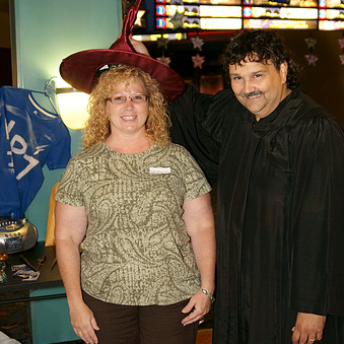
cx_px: 194
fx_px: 686
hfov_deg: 28.1
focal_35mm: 61
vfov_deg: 28.1
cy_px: 157
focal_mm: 28
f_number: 2.8
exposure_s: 1/60
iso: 400
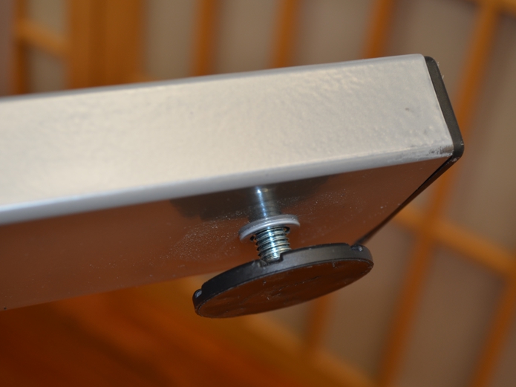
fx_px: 939
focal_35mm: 63
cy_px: 194
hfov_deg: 30.7
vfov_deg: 23.3
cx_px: 277
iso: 200
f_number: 5.6
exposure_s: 1/30
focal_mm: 38
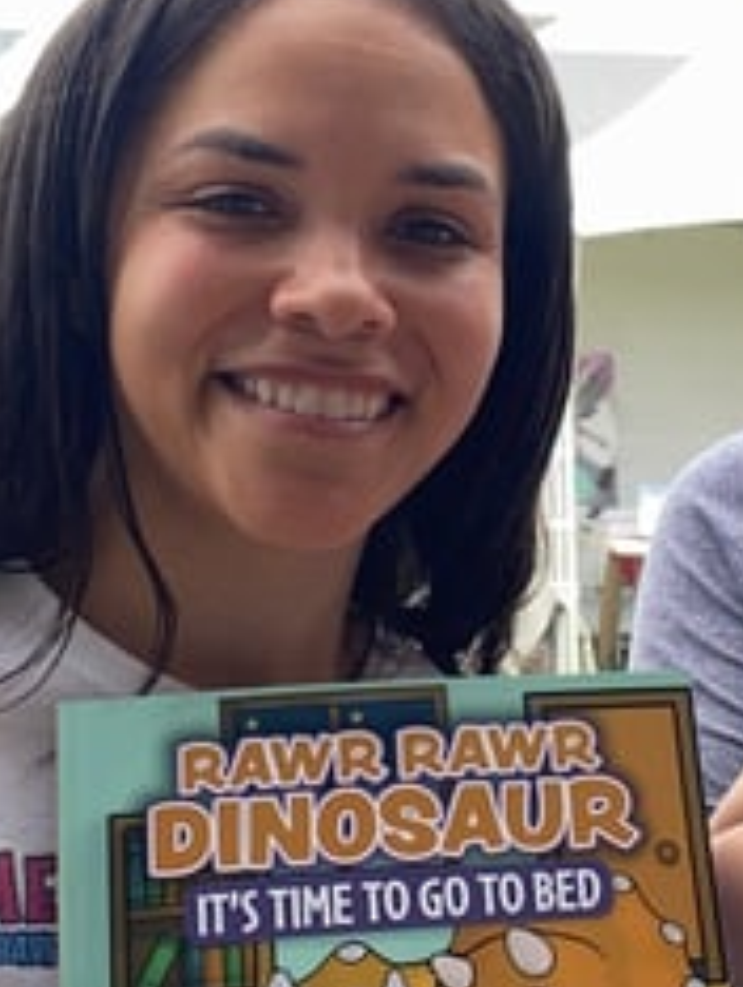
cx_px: 532
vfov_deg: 23.8
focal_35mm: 82
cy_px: 413
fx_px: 2342
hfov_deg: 17.9
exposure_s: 1/139
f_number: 2.2
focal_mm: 2.71
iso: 25
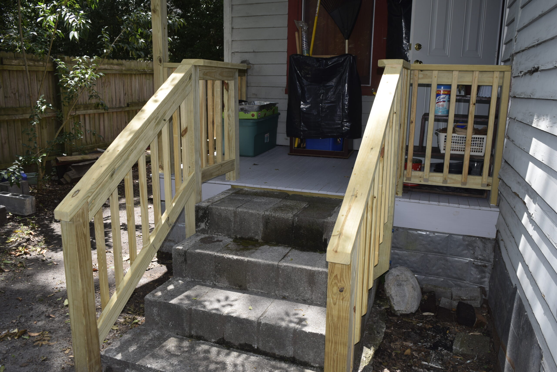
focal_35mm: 30
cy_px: 186
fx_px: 464
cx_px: 278
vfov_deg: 43.6
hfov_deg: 61.9
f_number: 5.6
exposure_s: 1/125
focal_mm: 20
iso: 100
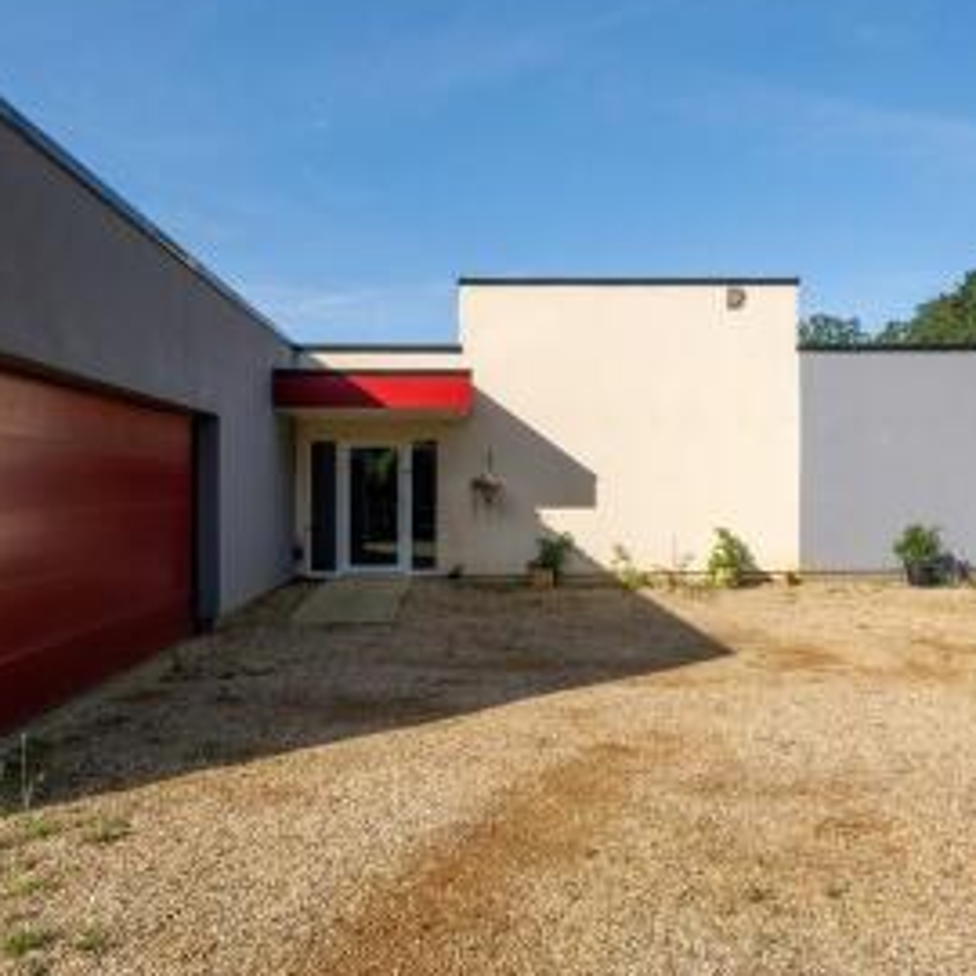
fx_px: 861
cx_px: 557
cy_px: 468
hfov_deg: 58.8
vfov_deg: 59.1
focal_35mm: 27
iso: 160
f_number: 9
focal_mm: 11.8
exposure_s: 1/250
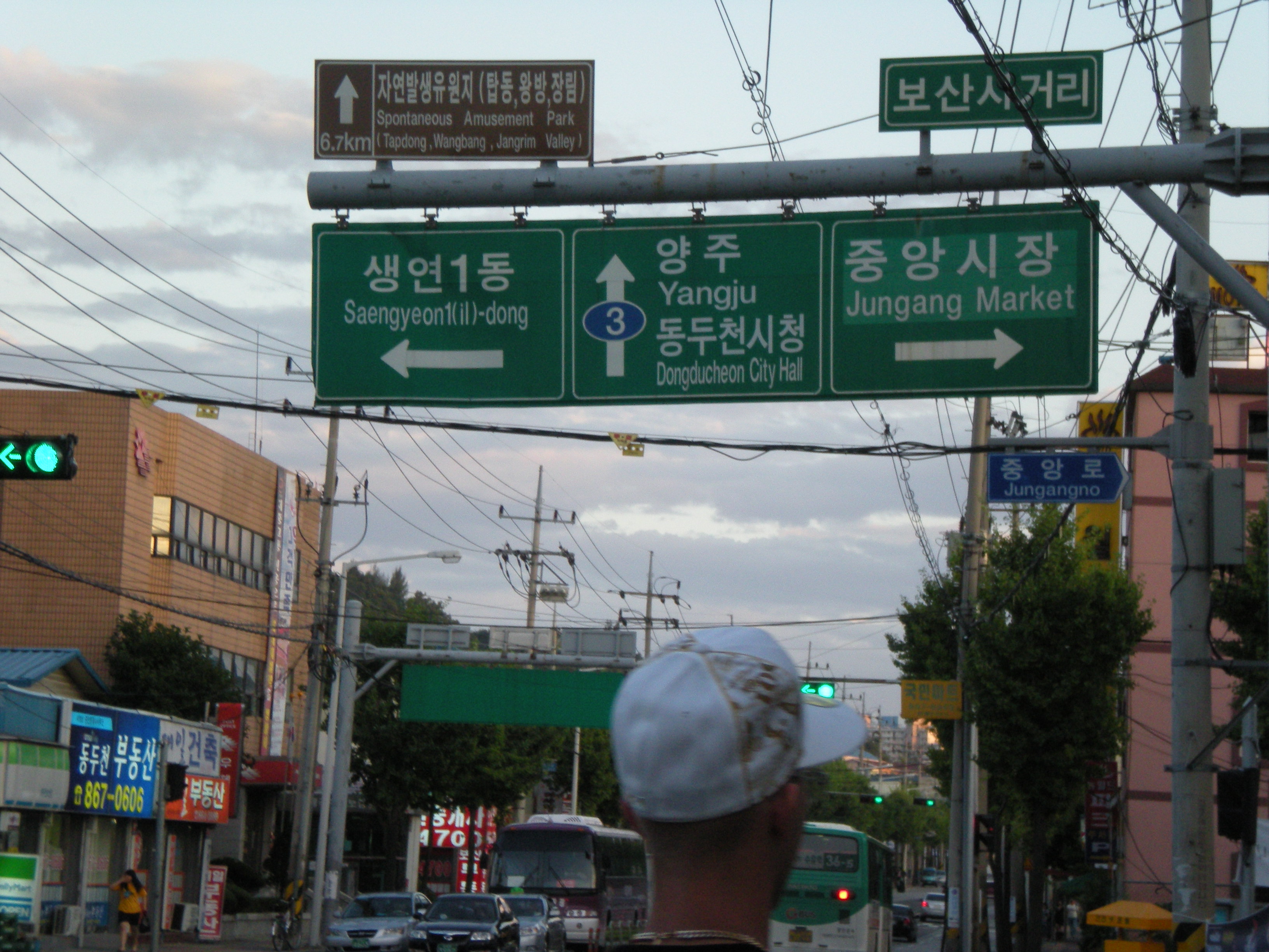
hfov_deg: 17.3
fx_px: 4179
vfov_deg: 13.0
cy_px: 476
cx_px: 634
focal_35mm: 114
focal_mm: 18.9
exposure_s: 1/93.7
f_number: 5.9
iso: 200
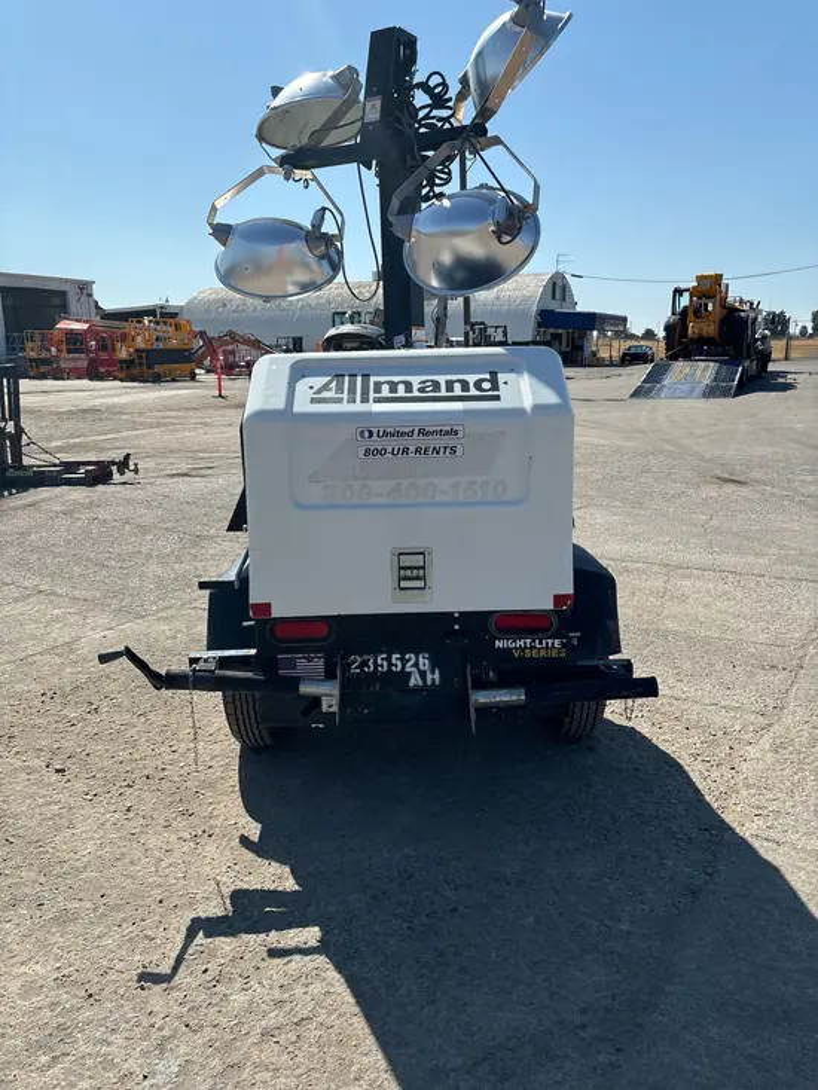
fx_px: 819
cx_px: 409
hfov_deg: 53.1
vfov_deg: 67.3
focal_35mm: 26
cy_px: 545
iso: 50
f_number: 1.6
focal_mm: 5.96
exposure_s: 1/4082
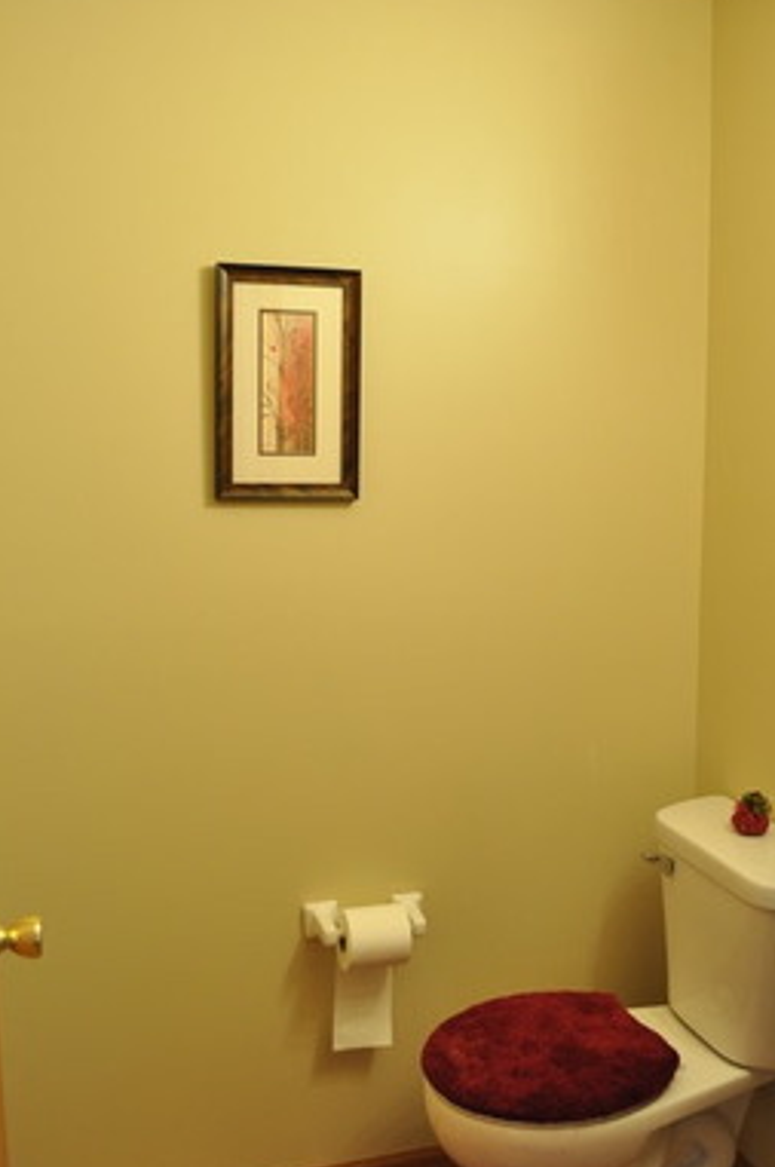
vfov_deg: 55.8
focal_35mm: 34
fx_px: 1101
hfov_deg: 38.7
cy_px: 567
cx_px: 433
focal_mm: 18
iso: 400
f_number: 5
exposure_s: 1/25
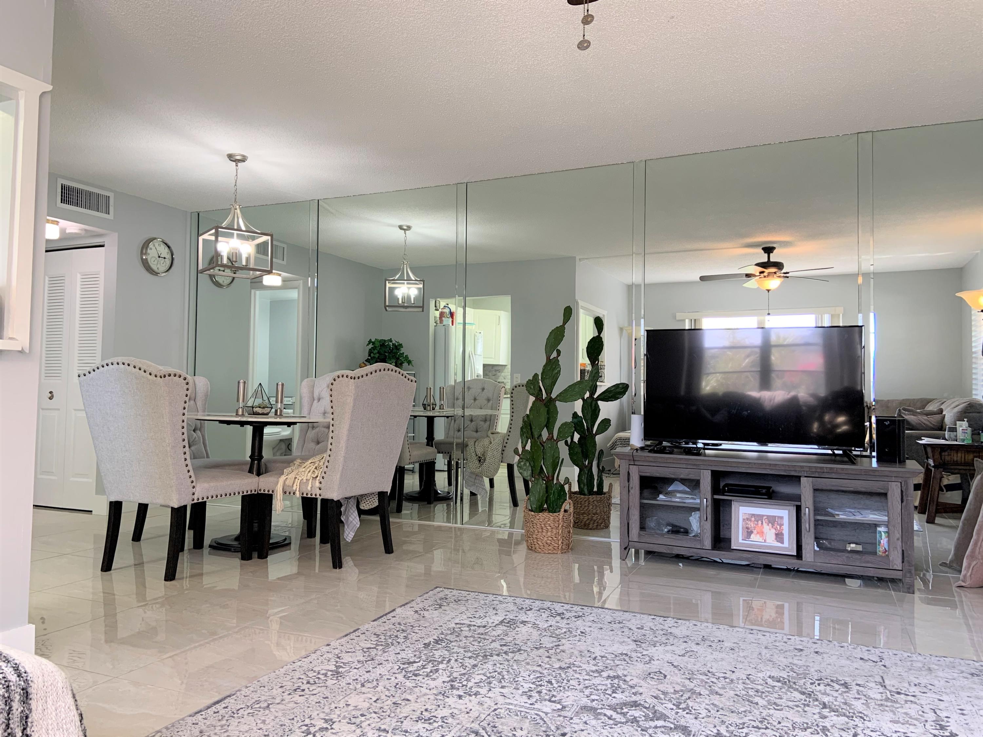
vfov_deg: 53.1
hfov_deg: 67.3
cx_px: 492
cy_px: 368
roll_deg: -0.6
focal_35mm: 26
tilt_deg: +3.2
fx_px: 738
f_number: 1.8
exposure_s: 1/120
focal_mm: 4.25
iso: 80
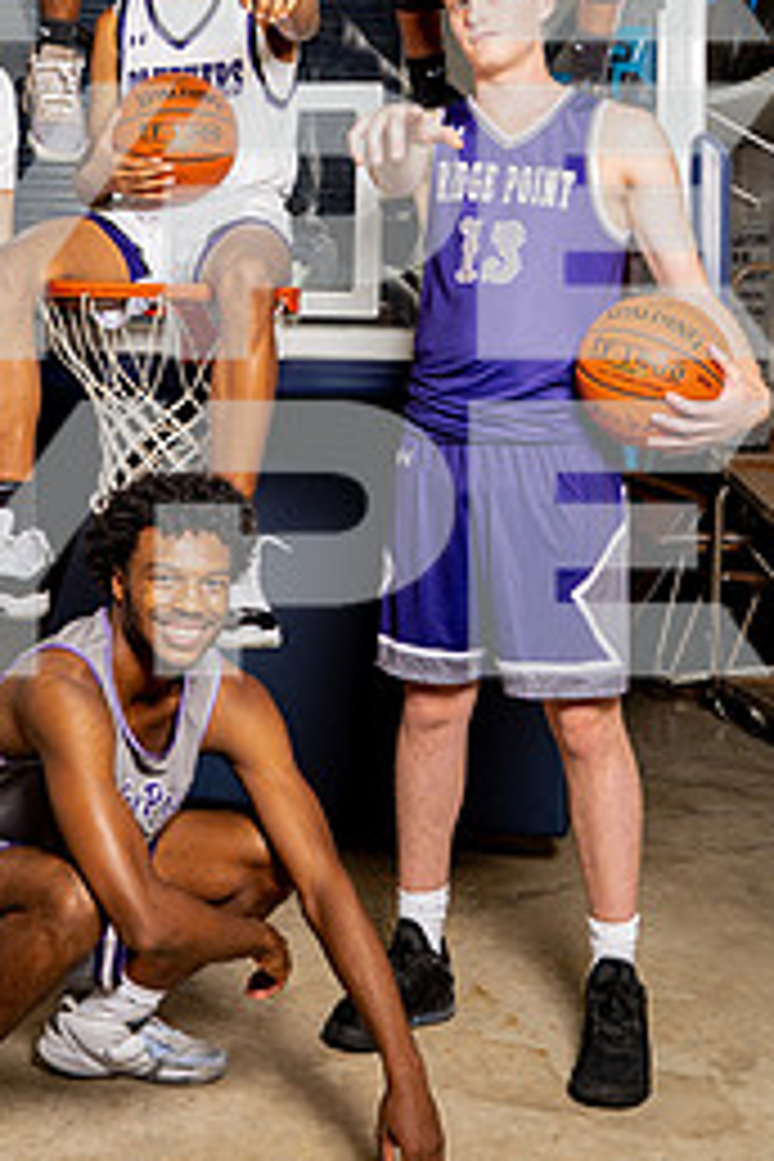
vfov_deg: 32.0
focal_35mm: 61
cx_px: 112
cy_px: 225
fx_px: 1967
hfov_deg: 21.9
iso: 320
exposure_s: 1/250
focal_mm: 35
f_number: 6.3
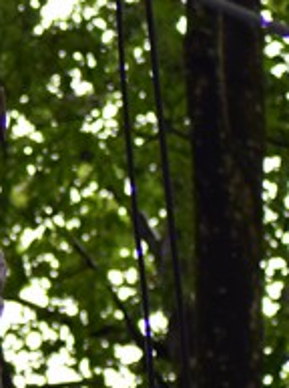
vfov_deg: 3.7
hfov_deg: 2.7
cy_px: 383
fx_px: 5998
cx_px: -237
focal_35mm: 537
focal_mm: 70
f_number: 4
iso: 320
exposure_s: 1/200
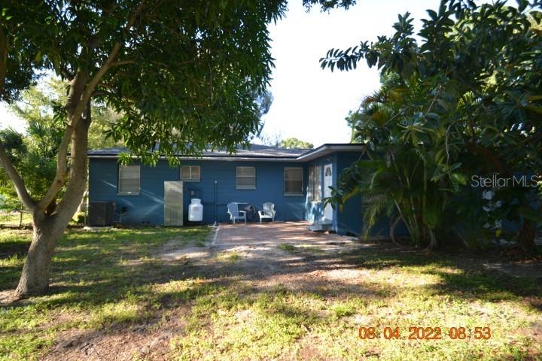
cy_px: 180
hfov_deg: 92.4
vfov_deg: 69.7
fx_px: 260
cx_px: 271
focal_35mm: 17
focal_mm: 11.5
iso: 160
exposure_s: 1/125
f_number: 4
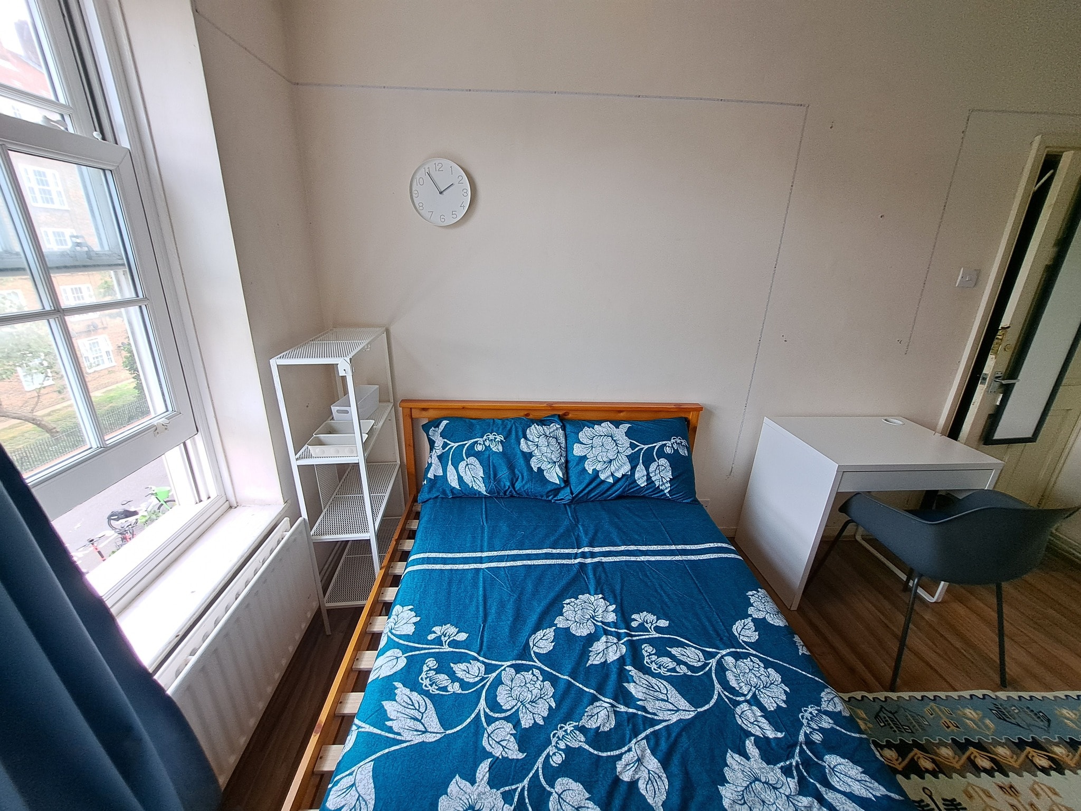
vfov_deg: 89.9
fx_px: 406
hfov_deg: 106.2
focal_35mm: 13
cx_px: 540
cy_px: 406
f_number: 2.2
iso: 64
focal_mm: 1.74
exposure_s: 1/100
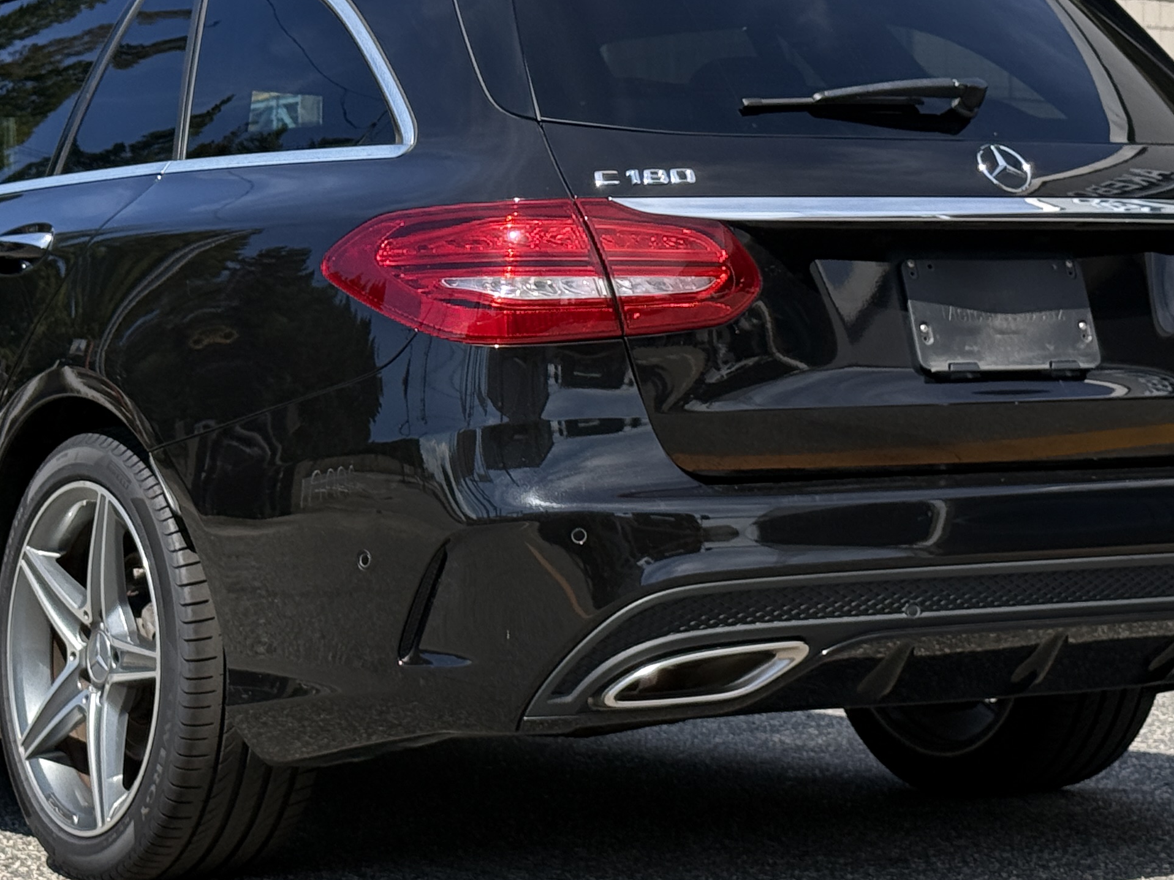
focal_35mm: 101
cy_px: 293
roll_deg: +0.6
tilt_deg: +1.8
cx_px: 430
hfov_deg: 19.4
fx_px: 3425
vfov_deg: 14.6
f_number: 1.78
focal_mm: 6.76
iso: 80
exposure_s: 1/3096
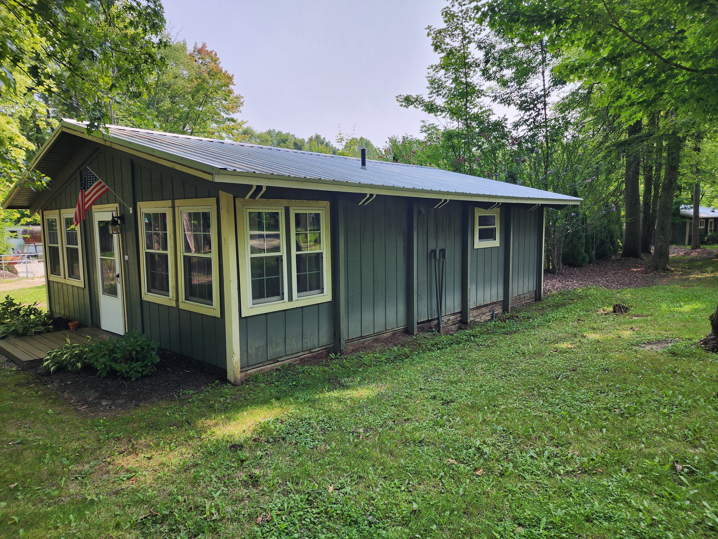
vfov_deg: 58.9
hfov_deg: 73.9
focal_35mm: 23
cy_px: 270
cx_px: 359
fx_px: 477
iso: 12
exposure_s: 1/286
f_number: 1.8
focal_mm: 6.4
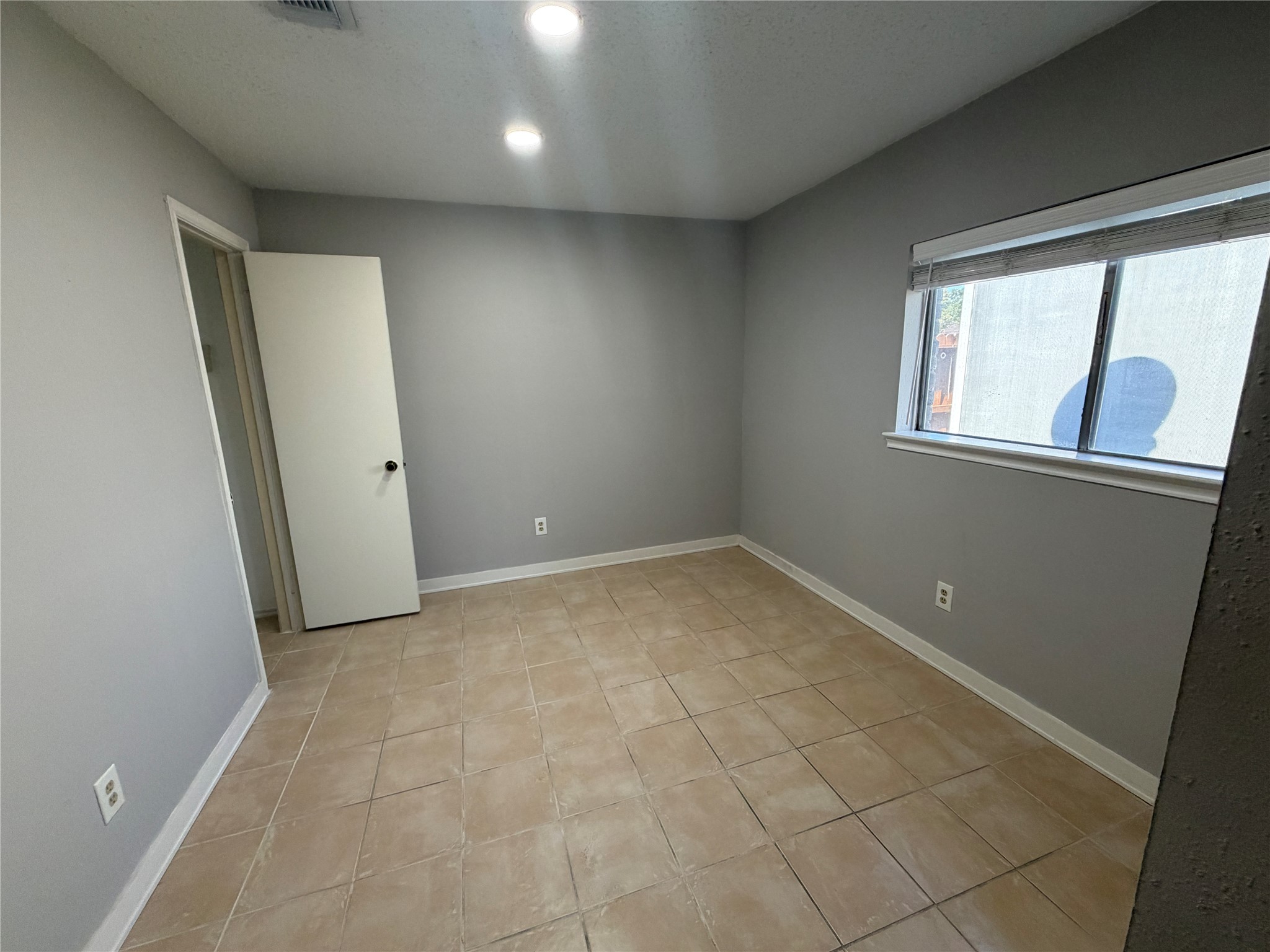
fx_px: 514
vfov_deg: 85.7
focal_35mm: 14
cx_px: 635
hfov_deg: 102.1
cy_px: 476
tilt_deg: -11.5
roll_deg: +0.6
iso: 200
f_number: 2.2
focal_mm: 2.22
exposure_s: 1/120
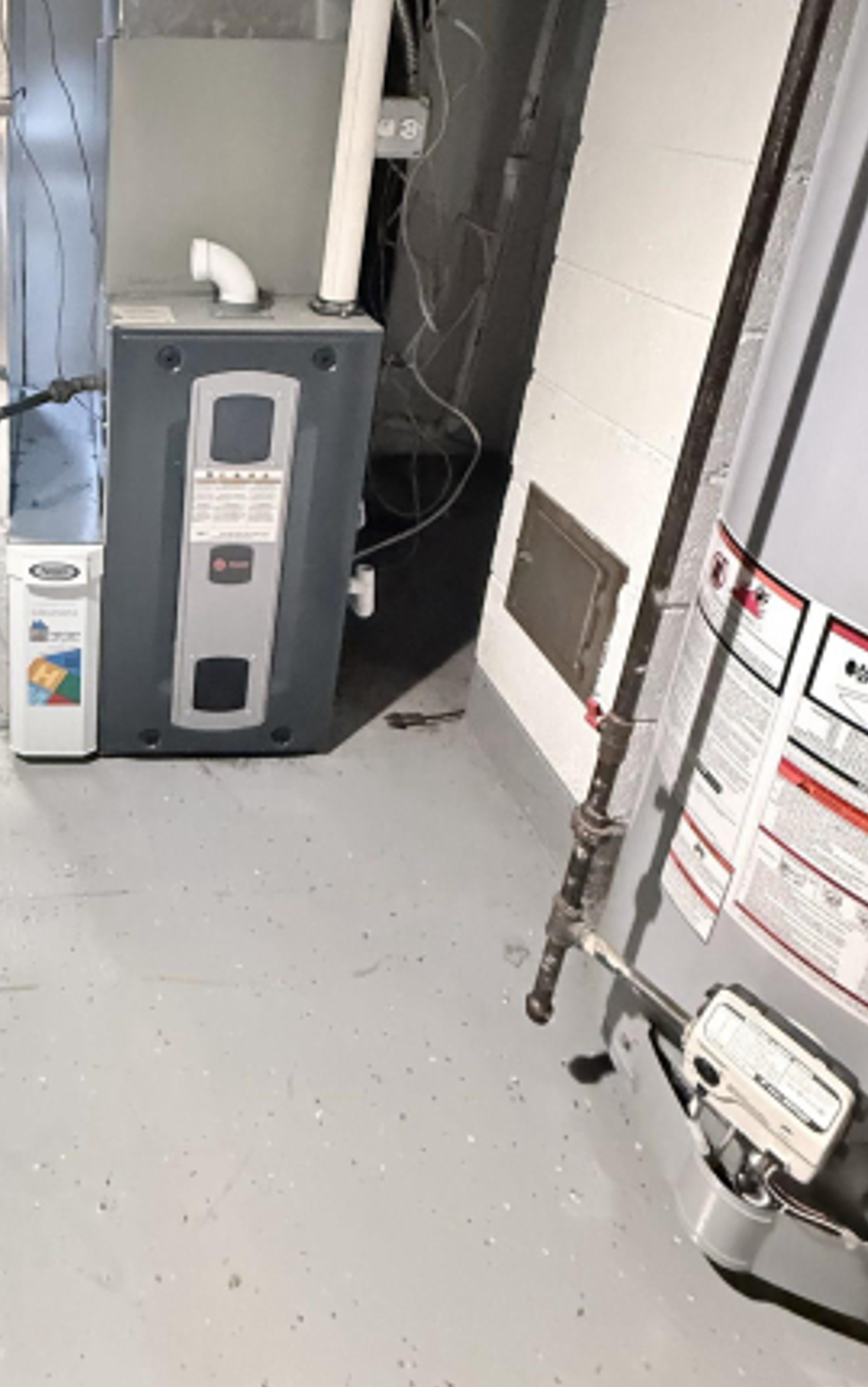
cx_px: 81
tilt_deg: -18.6
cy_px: 340
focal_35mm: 23
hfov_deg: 47.4
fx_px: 870
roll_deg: -0.1
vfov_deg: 71.7
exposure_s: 1/40
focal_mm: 2.22
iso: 1000
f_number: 2.2
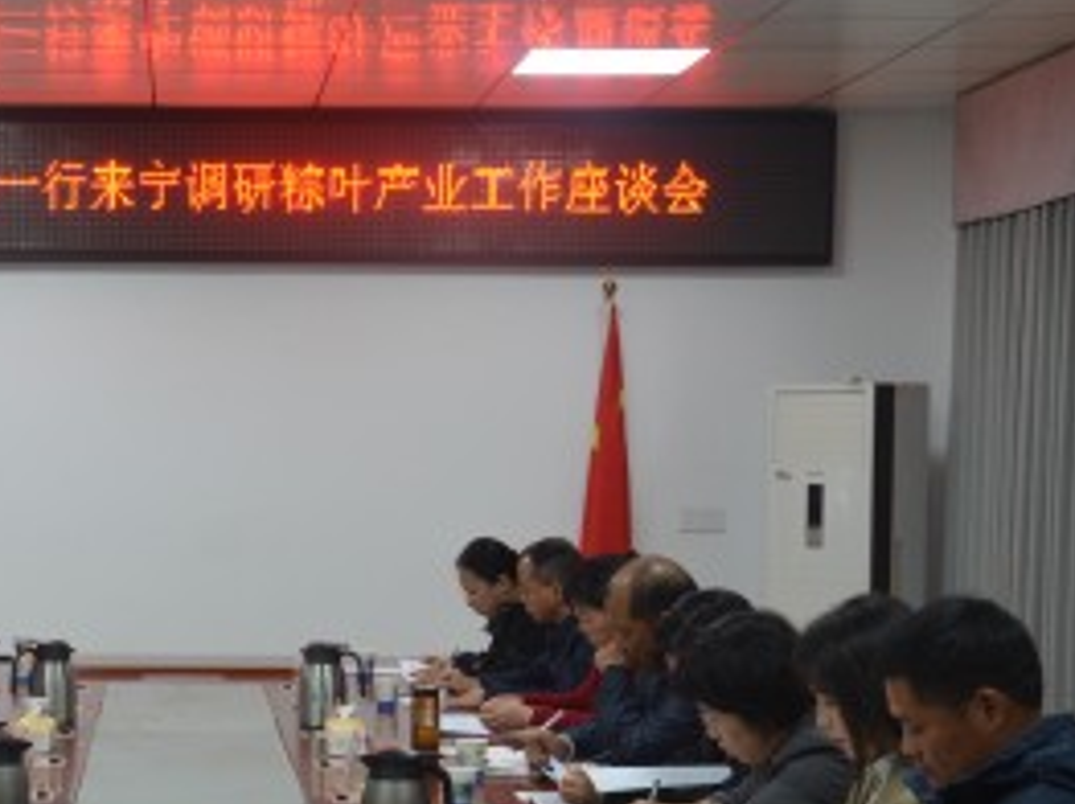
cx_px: 144
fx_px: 2730
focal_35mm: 88
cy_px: 576
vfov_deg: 16.7
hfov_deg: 21.8
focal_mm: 32
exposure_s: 1/80
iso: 800
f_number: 4.5
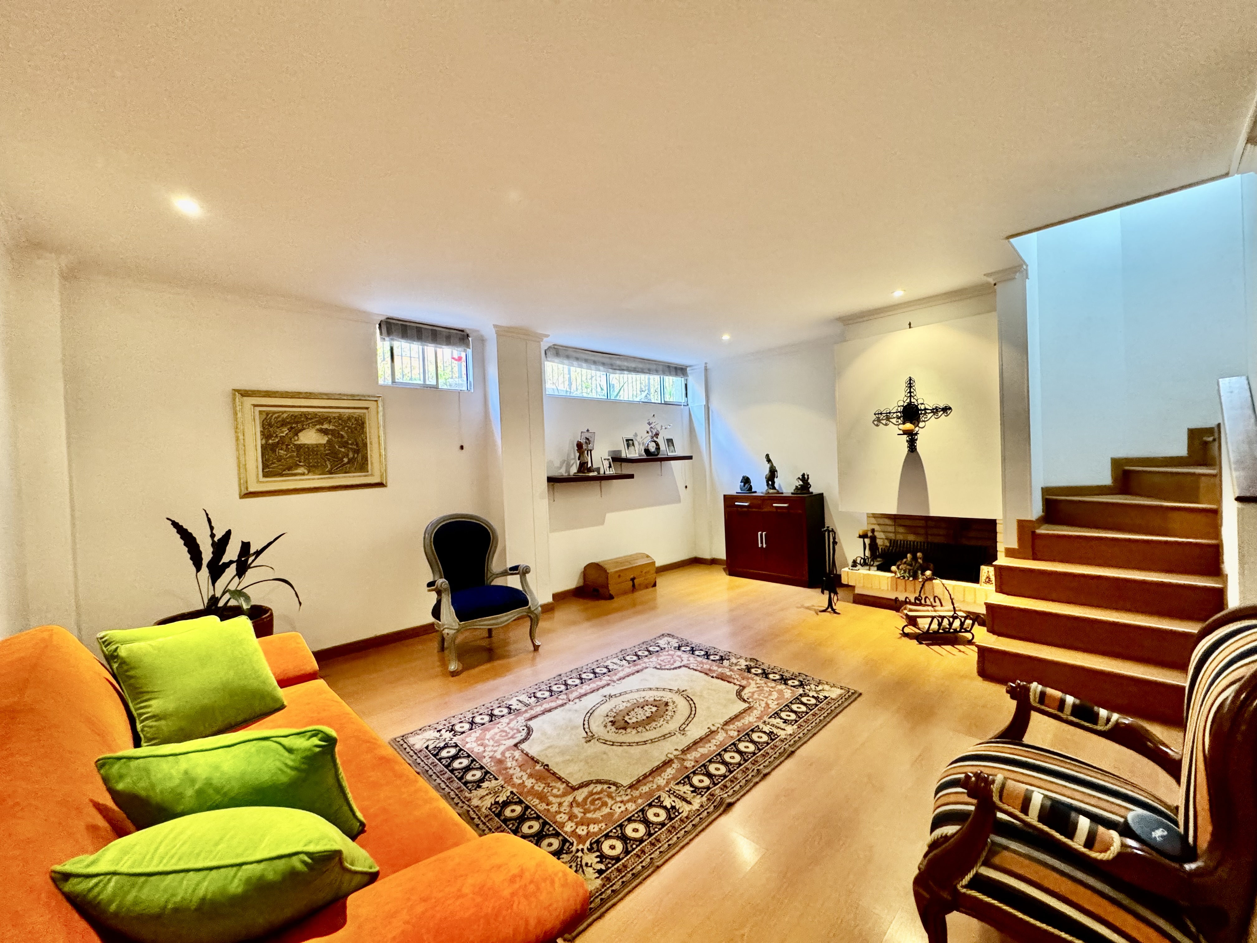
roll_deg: +2.5
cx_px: 628
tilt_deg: +0.2
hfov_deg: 102.1
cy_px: 472
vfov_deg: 85.7
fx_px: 508
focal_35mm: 14
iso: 640
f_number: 2.2
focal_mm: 2.22
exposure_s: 1/60
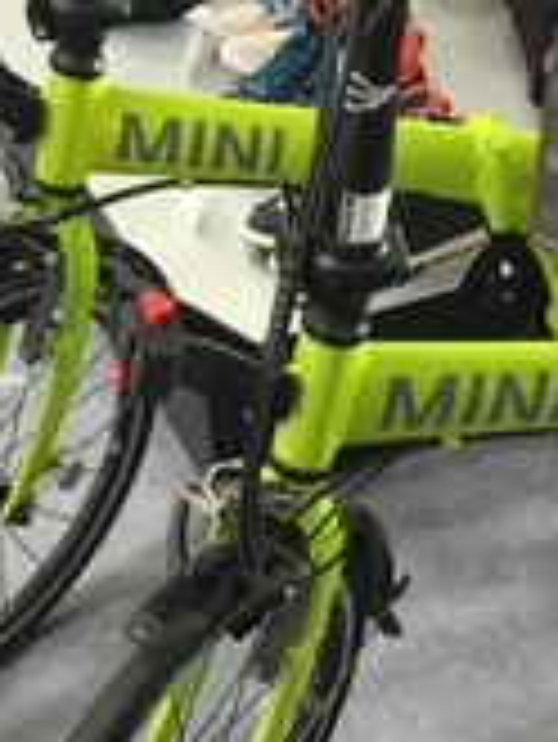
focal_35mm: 60
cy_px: 409
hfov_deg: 23.6
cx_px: 526
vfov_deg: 32.1
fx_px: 1288
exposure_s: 1/33
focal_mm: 4.15
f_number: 2.2
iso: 40
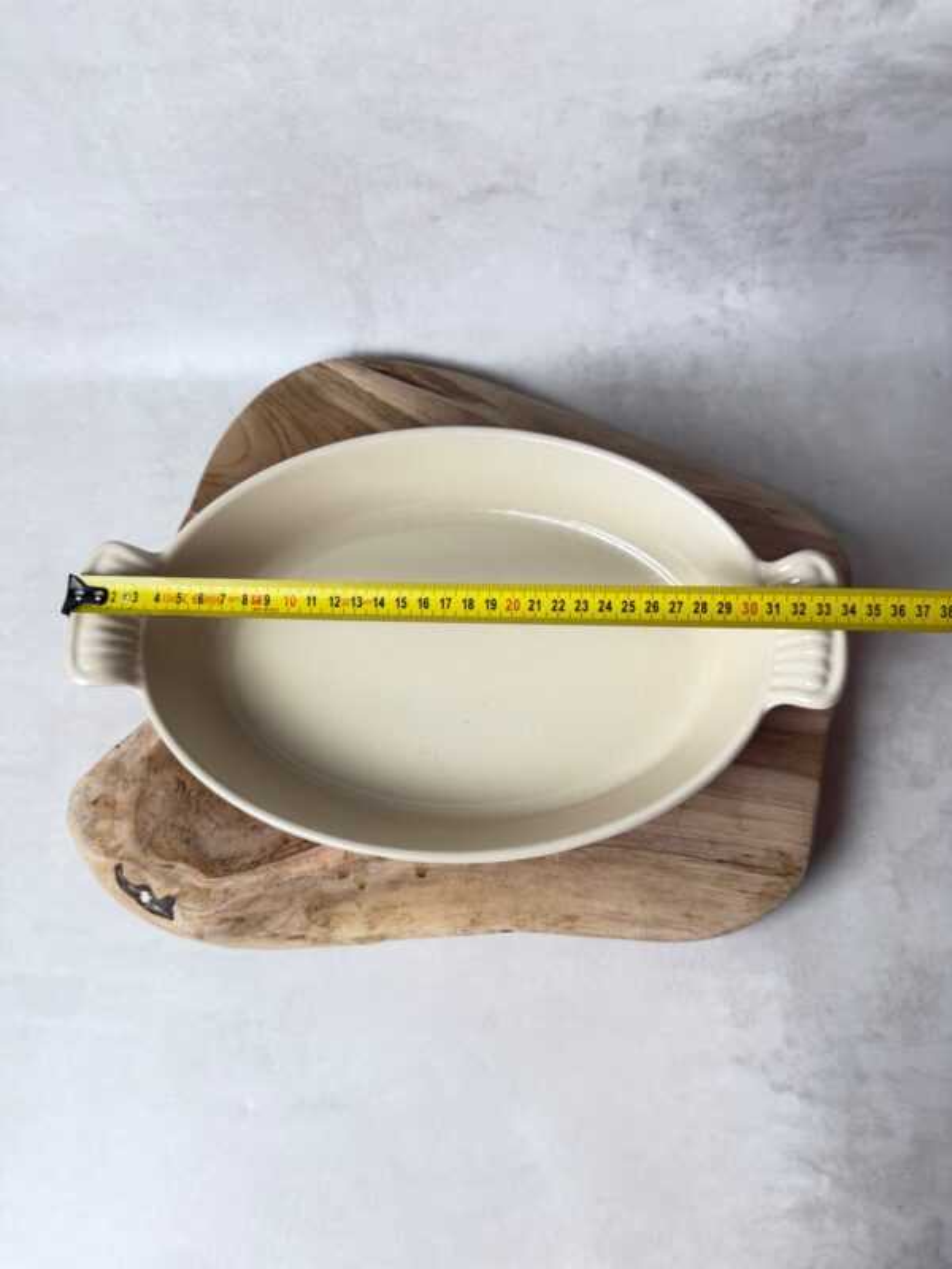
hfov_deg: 56.8
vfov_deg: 71.6
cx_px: 476
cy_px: 634
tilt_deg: -71.2
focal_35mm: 24
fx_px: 880
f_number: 1.78
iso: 160
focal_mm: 6.76
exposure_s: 1/100
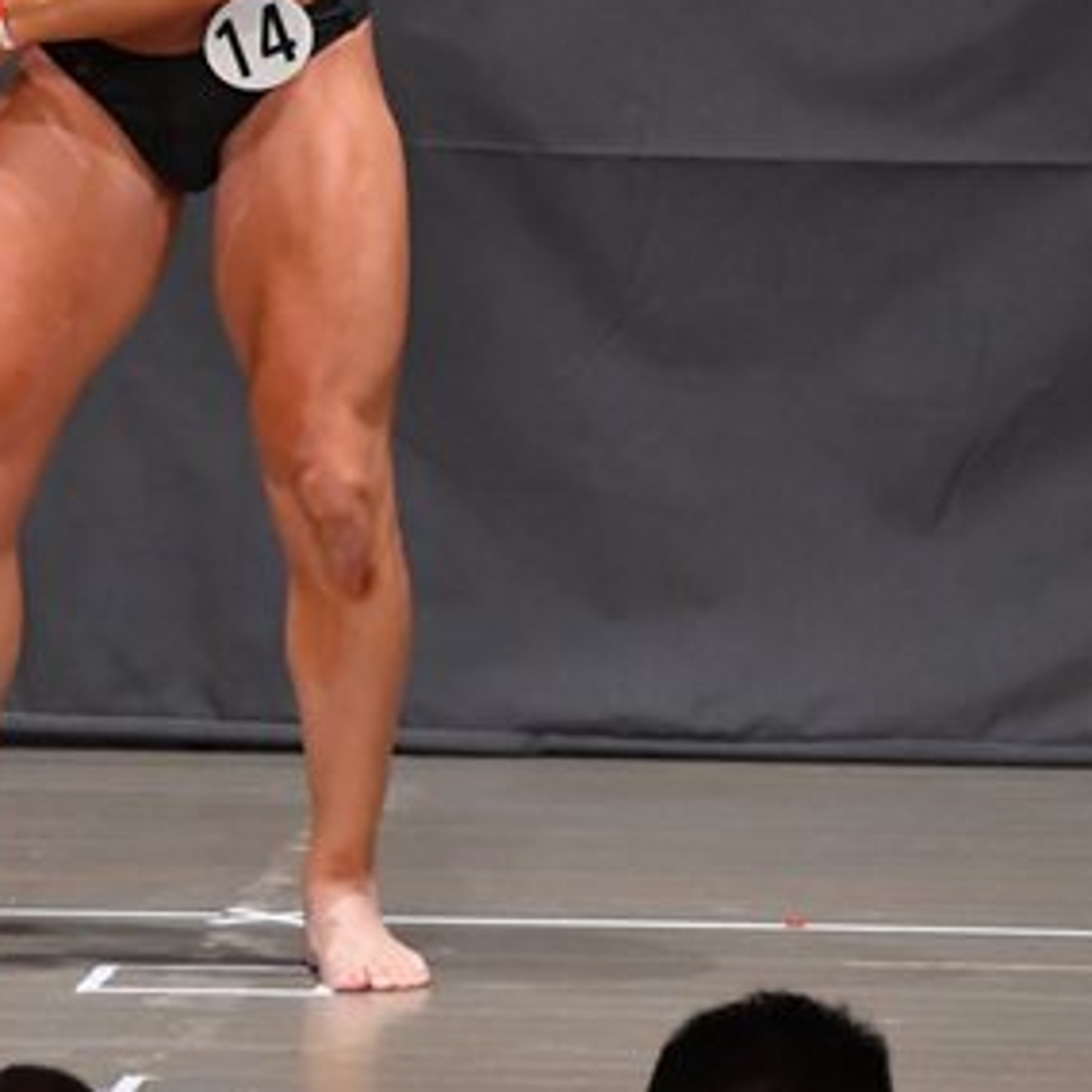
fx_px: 19808
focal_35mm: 555
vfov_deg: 3.2
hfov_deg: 3.2
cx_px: 274
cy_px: 138
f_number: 5.6
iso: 6400
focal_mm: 160
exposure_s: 1/400
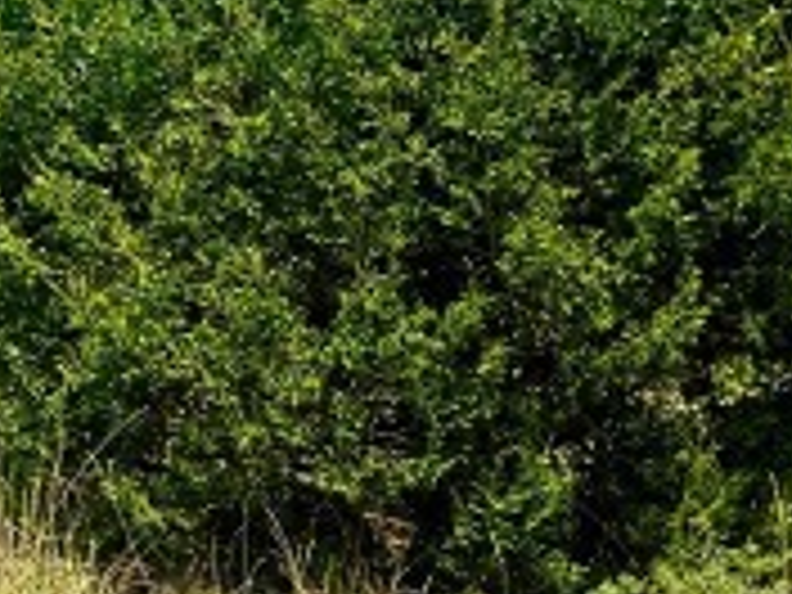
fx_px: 3066
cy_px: 315
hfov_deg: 12.2
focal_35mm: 134
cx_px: -1017
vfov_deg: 11.1
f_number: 1.7
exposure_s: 1/321
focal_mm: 6.3
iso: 12
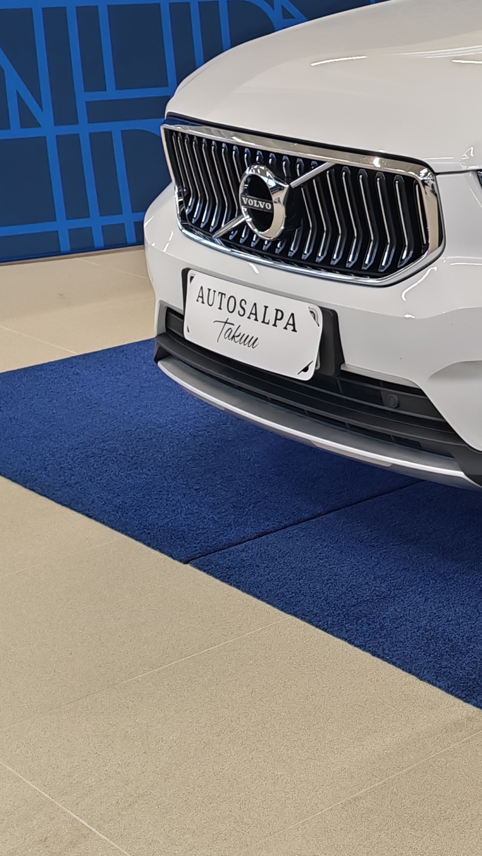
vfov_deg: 27.8
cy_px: 195
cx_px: 782
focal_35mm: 75
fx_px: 1704
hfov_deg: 14.7
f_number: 1.9
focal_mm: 6.12
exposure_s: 1/100
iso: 320
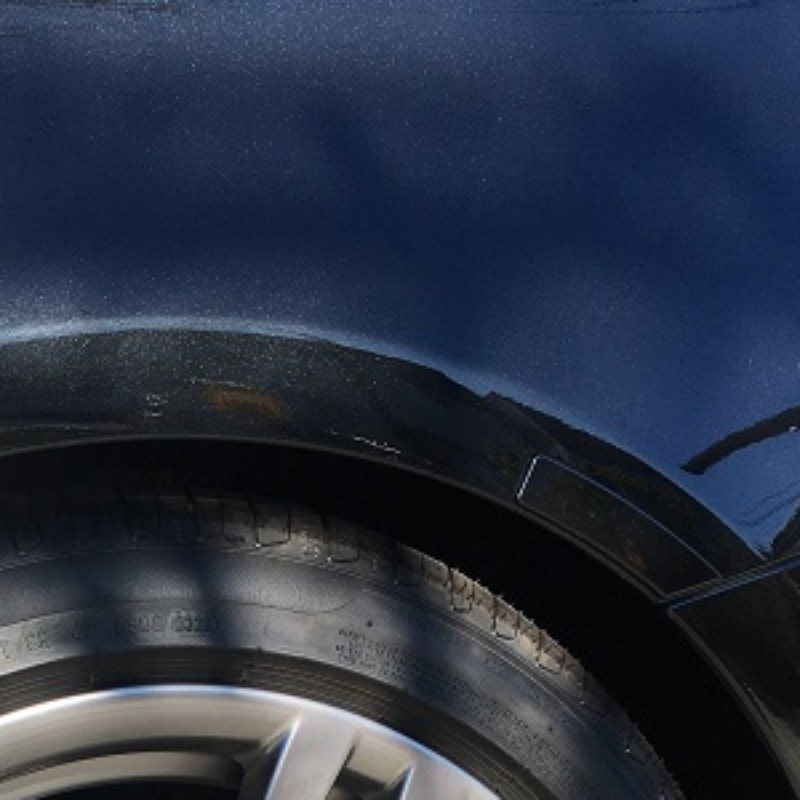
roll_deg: +0.3
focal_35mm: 73
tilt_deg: -15.9
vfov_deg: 21.1
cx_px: 189
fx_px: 1909
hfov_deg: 23.4
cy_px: 1081
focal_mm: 4.15
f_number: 2.2
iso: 25
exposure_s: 1/732
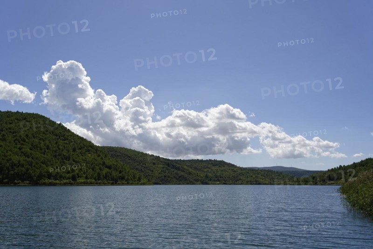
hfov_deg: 53.1
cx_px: 186
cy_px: 124
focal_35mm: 36
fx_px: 373
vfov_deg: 36.9
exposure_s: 1/1000
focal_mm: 36
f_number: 5.6
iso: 64
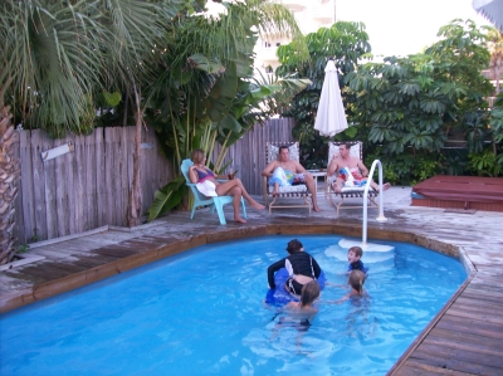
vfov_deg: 39.6
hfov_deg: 51.4
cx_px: 252
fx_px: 522
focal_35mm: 36
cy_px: 188
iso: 80
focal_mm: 6
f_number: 2.7
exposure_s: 1/111
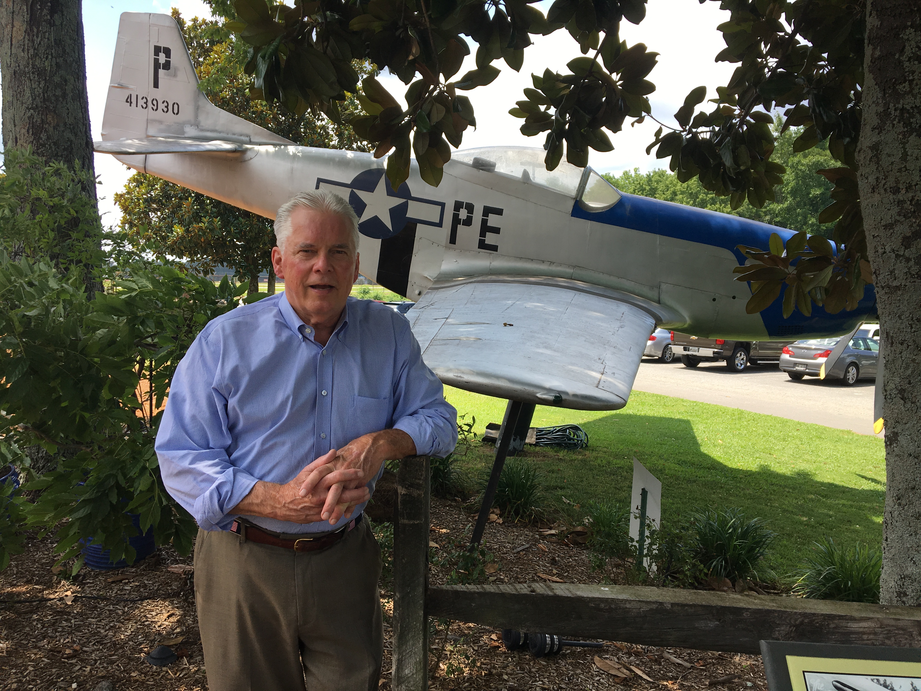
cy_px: 346
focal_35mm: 29
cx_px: 460
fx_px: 772
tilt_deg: -3.3
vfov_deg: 48.2
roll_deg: +0.6
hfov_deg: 61.7
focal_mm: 4.15
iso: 25
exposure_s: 1/651
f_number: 2.2
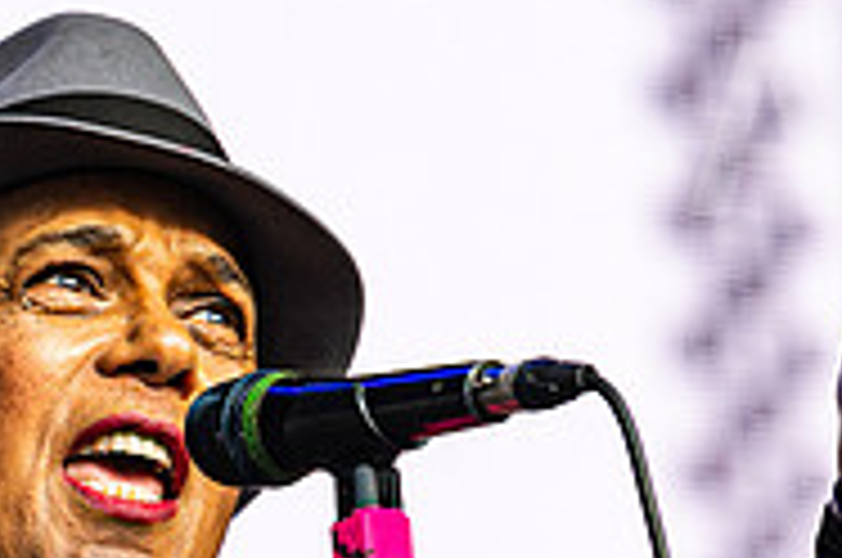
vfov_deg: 2.2
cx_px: 77
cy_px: 662
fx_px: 14500
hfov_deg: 3.3
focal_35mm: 621
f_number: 4
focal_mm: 200
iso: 140
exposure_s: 1/500
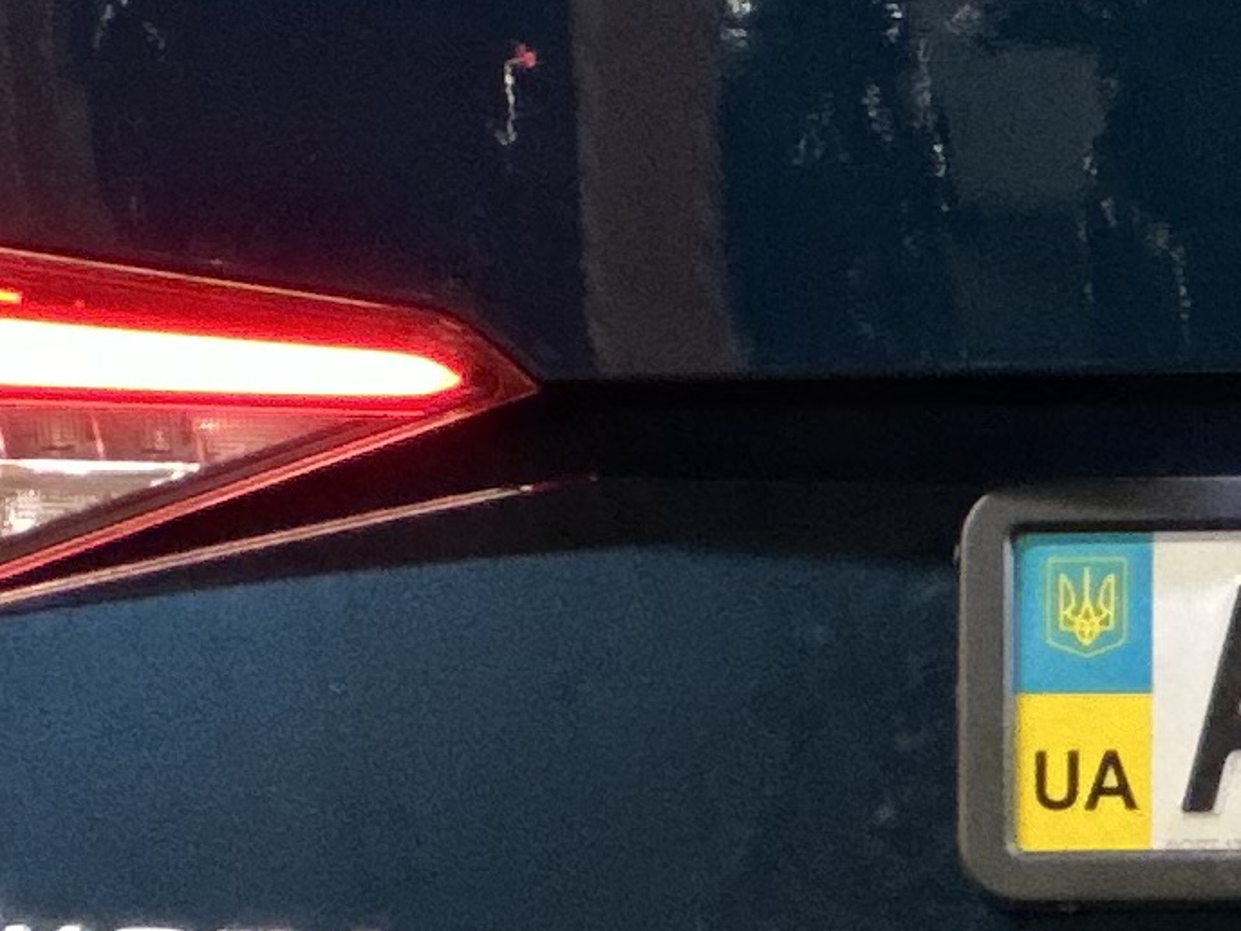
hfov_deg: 4.4
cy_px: 770
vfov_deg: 3.3
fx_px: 16202
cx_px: 1877
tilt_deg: -5.2
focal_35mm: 452
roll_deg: +0.5
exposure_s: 1/20
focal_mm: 9
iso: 320
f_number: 2.8
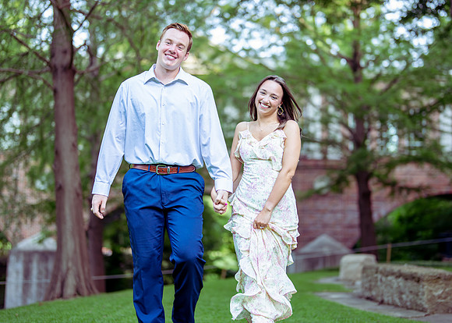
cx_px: 238
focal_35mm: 63
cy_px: 139
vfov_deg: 22.7
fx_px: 804
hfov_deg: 31.4
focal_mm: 50
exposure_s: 1/1000
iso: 500
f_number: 1.2
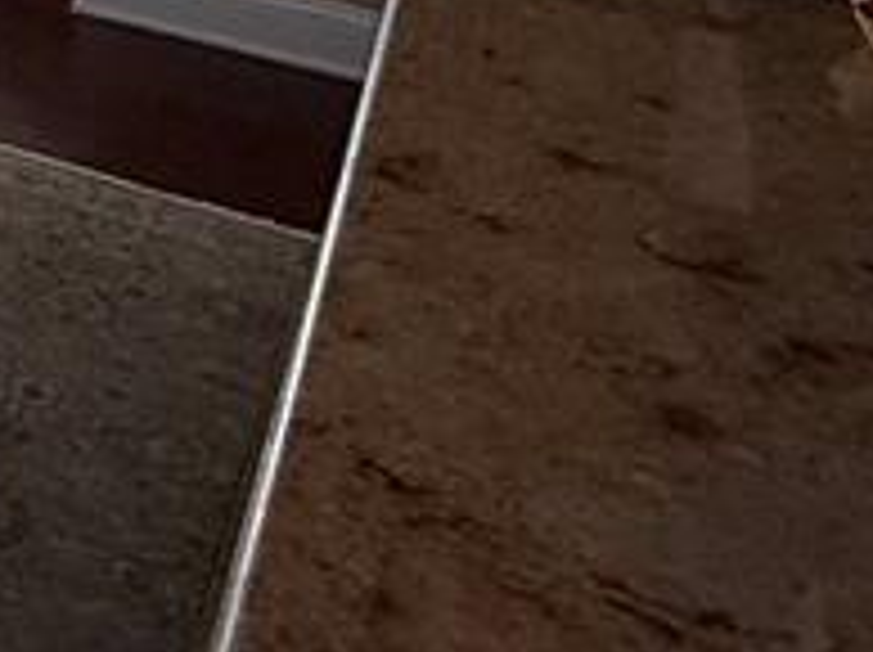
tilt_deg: -8.1
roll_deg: -0.8
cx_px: -770
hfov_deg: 19.0
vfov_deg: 16.8
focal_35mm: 74
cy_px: -490
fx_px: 1864
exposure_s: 1/99
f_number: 2.2
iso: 125
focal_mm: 2.22
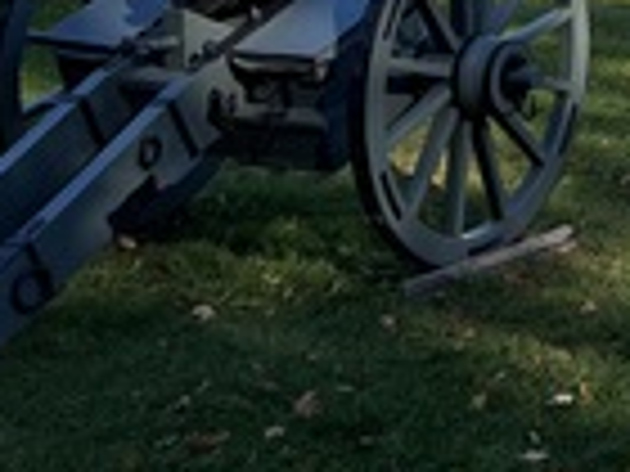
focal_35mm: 104
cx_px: 994
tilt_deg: +4.6
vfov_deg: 13.0
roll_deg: +1.1
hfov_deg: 16.8
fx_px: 1893
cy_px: -355
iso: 50
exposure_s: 1/4115
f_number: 1.5
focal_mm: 5.7
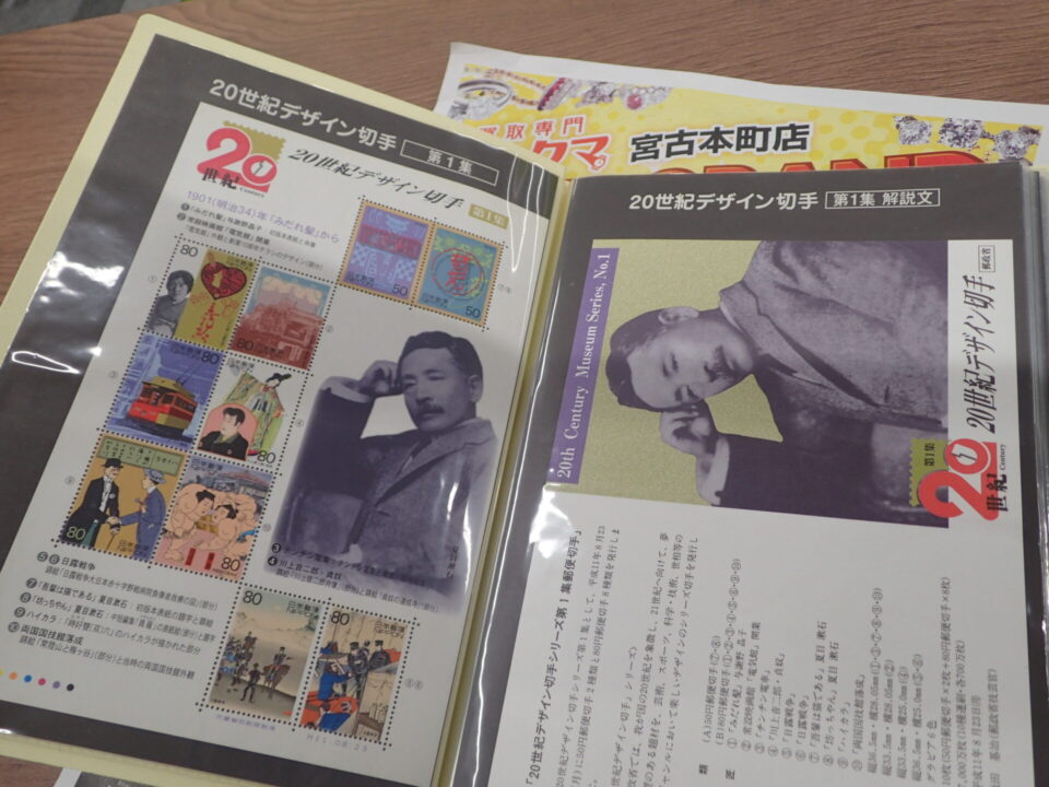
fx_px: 909
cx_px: 524
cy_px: 394
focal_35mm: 30
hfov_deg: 60.0
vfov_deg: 46.8
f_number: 2.3
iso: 100
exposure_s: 1/80
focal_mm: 5.5
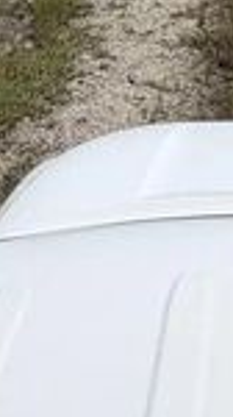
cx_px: 302
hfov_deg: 13.4
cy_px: -482
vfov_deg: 16.4
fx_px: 959
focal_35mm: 87
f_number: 2.2
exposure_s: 1/1961
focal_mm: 2.22
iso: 20
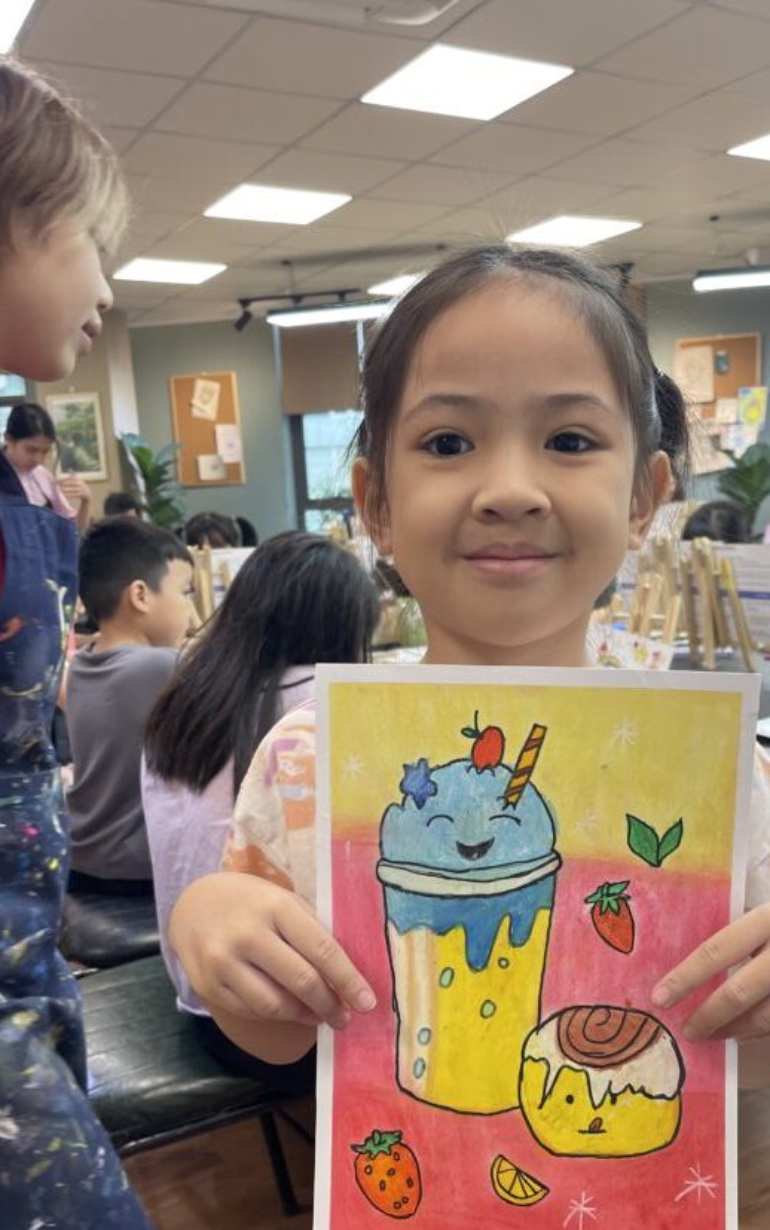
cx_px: 449
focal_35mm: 32
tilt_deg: -13.4
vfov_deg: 59.1
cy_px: 740
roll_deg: +2.5
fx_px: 1074
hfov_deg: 39.3
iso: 125
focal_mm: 5.1
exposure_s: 1/121
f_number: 1.6
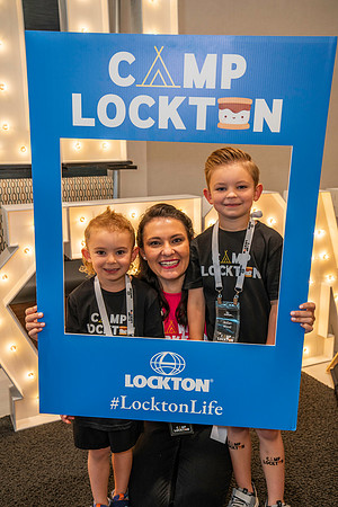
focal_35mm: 35
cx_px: 169
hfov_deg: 37.9
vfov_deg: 54.4
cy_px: 254
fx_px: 493
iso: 1000
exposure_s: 1/160
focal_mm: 35
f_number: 4
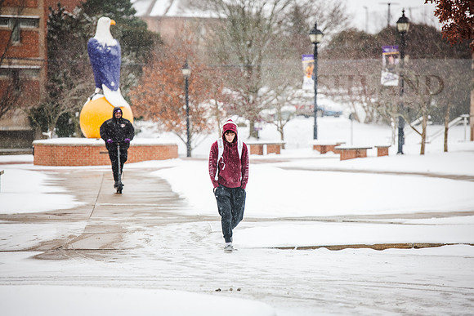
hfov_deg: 11.1
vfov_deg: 7.4
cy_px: 158
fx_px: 2436
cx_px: 237
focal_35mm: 185
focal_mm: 185
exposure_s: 1/160
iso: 250
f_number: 4
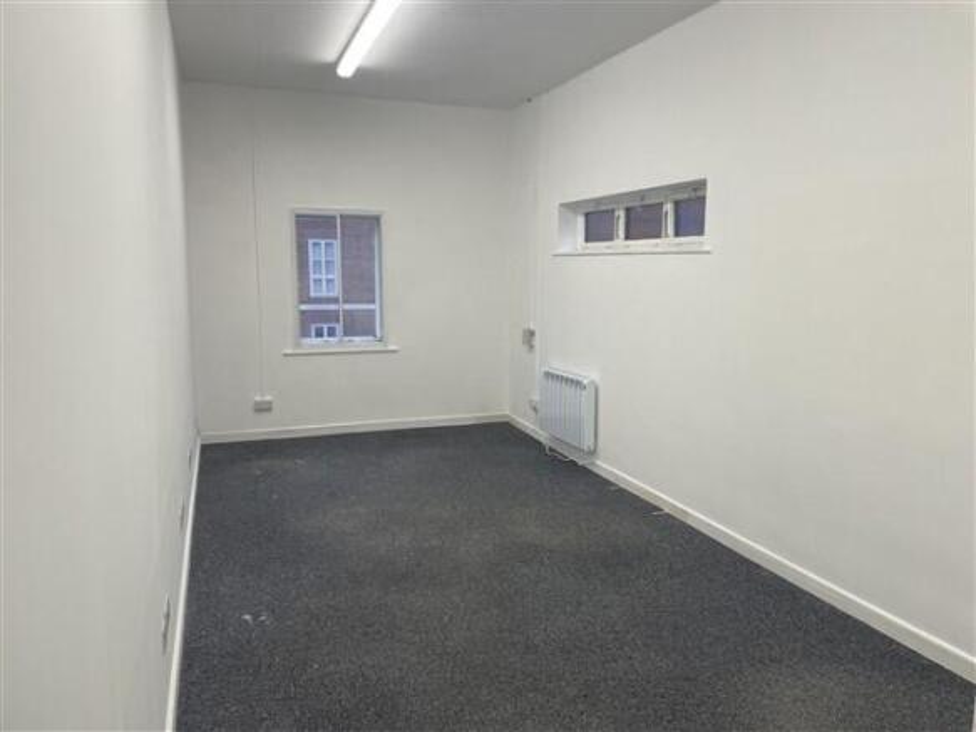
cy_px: 366
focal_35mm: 26
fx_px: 733
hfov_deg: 67.3
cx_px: 488
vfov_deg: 53.0
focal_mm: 4.2
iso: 32
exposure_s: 1/151
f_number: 1.6
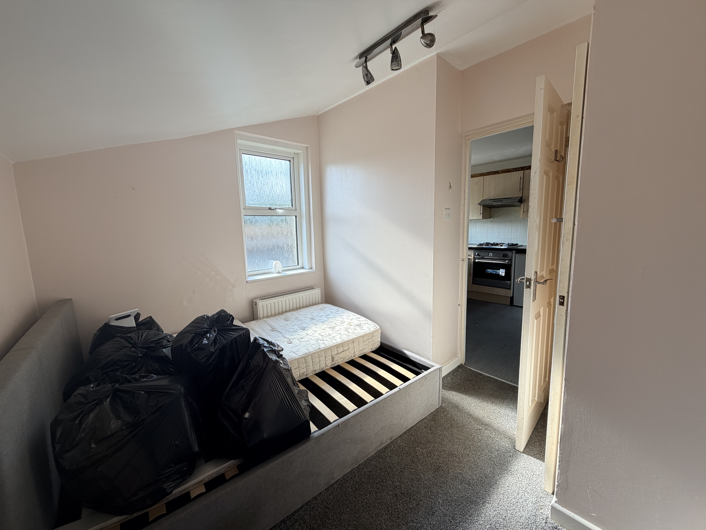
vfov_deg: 85.7
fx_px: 286
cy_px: 265
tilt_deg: -8.0
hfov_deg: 102.1
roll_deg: +1.9
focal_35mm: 14
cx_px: 353
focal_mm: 2.22
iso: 40
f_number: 2.2
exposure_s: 1/195
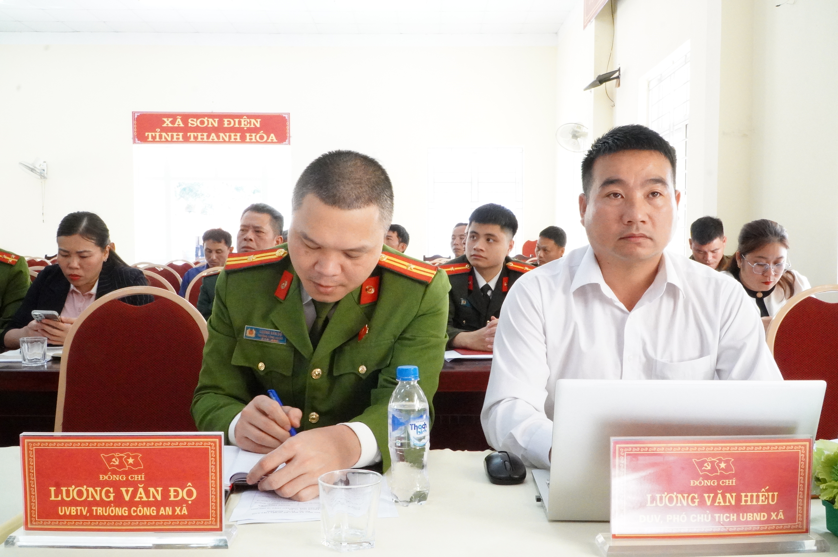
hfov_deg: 57.3
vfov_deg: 39.9
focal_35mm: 33
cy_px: 278
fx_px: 767
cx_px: 419
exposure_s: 1/50
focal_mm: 22
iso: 10000
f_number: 20
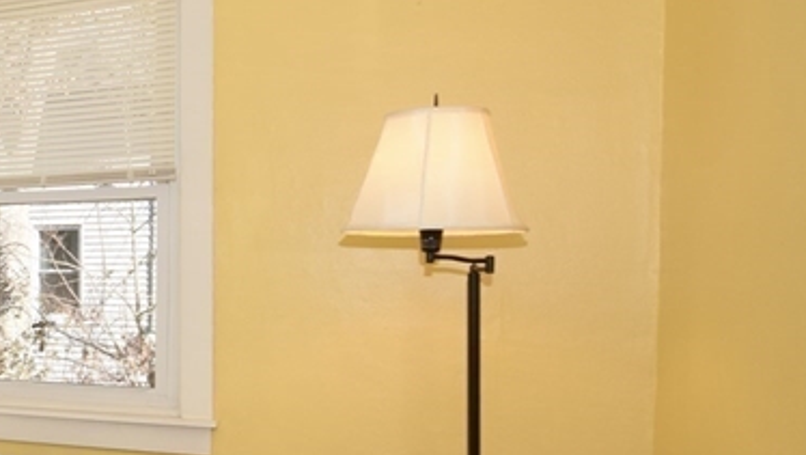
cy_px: 303
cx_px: -144
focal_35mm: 43
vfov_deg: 27.6
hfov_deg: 37.0
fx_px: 920
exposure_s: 1/125
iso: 200
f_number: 5.6
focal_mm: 10
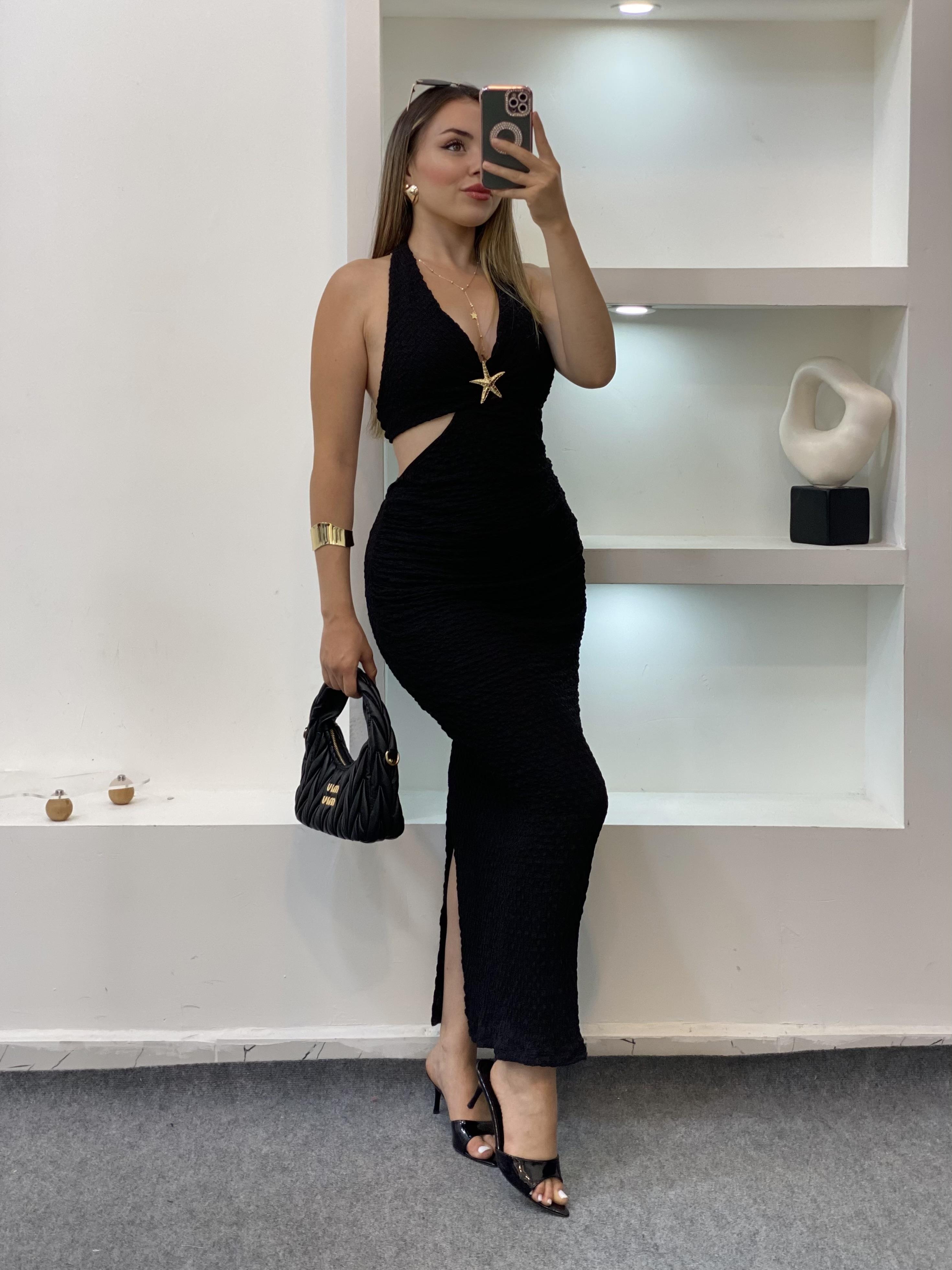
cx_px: 476
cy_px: 635
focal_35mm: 52
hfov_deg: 28.0
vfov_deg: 36.8
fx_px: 1907
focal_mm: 6
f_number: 2
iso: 80
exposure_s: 1/100
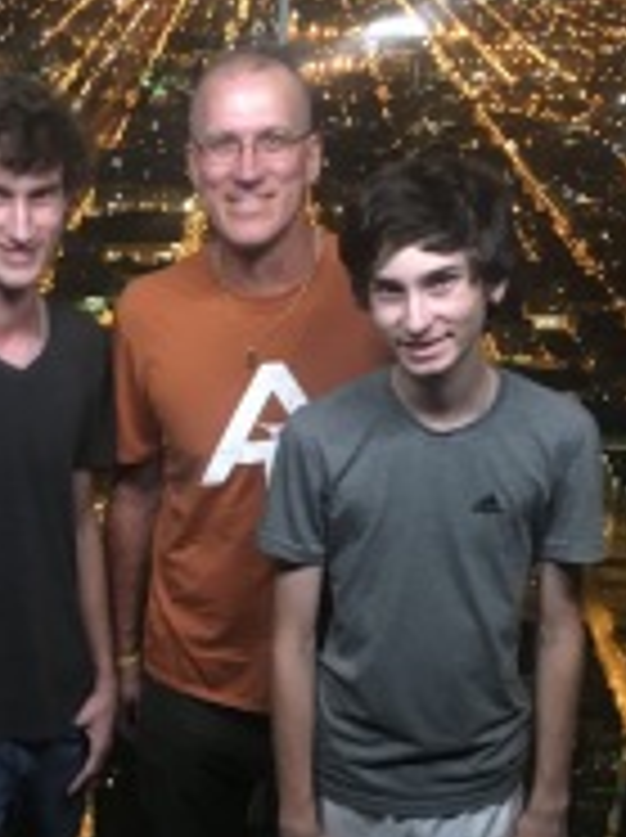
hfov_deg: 25.5
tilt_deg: -28.4
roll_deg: +1.0
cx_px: 212
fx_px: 1378
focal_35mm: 57
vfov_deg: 33.2
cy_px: 621
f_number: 2.2
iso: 500
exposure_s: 1/15
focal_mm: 4.15
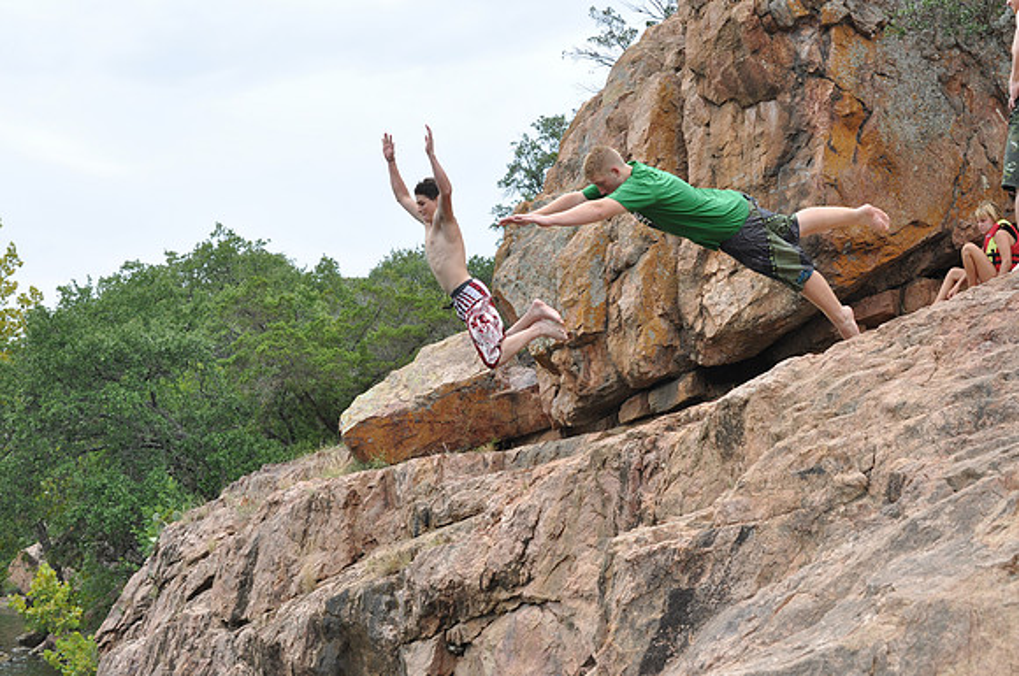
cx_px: 510
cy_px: 338
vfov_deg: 28.0
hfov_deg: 41.2
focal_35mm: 48
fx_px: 1357
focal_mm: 32
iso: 400
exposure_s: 1/1250
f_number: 5.6
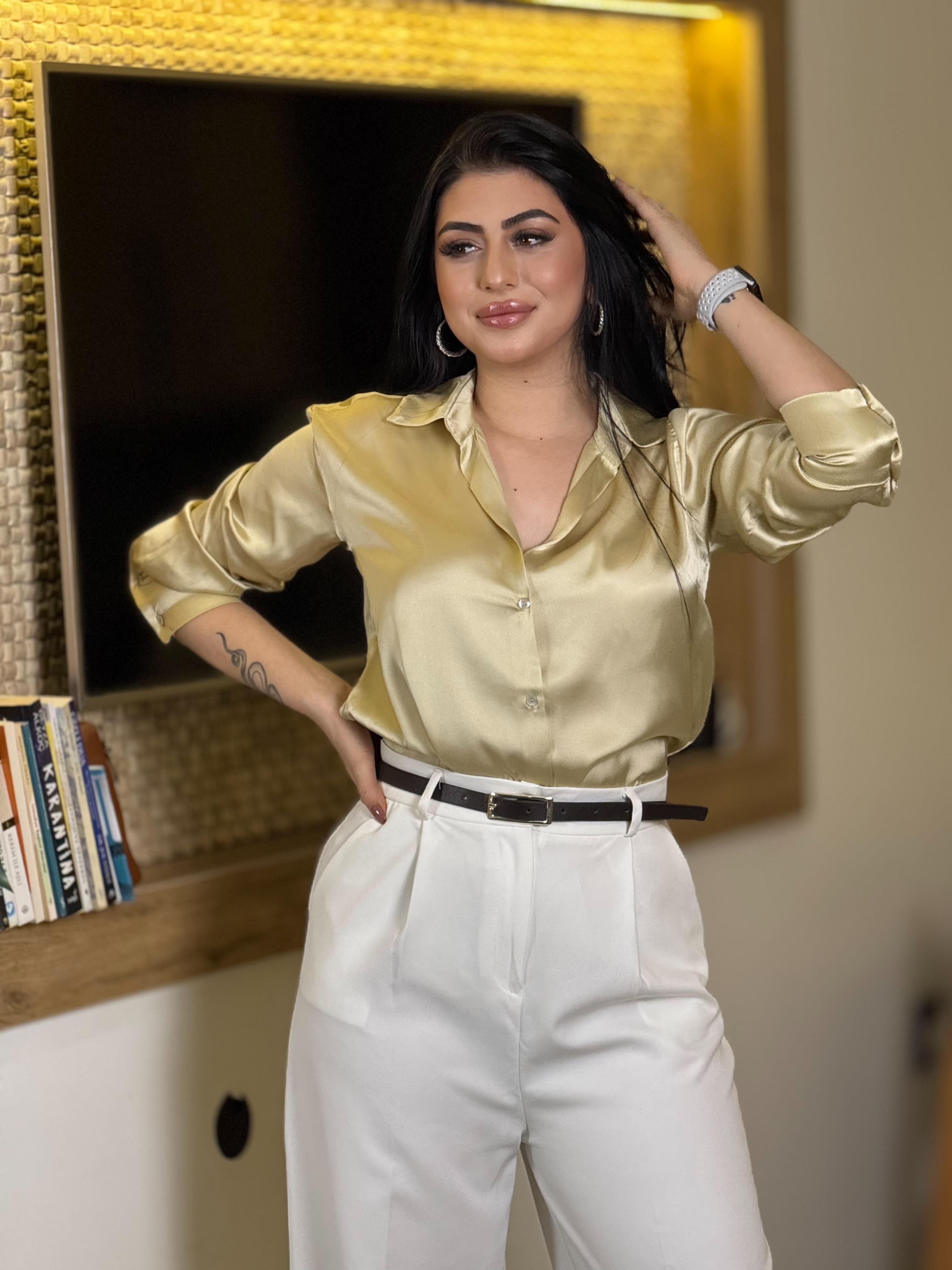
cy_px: 635
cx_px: 476
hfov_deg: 12.3
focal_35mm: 120
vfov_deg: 16.4
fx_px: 4400
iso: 250
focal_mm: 15.66
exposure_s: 1/50
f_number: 2.8
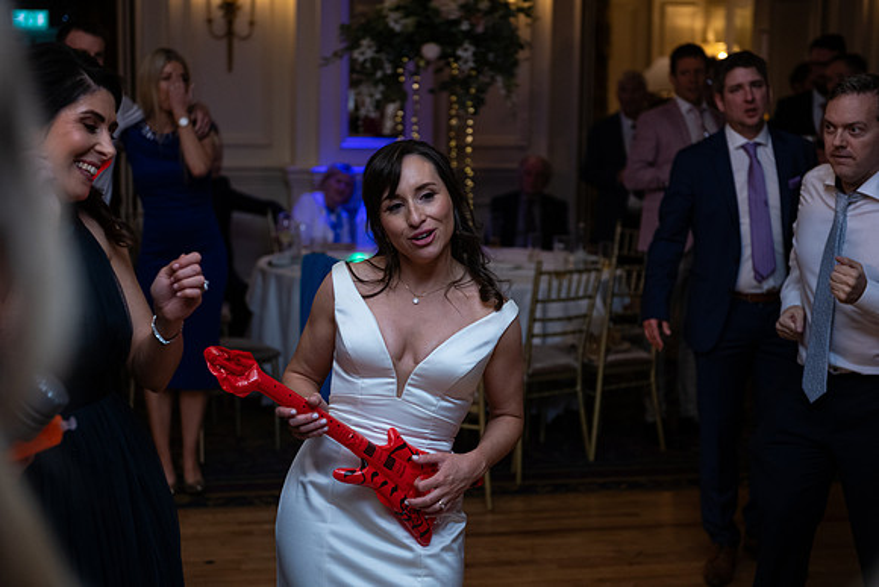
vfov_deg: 21.9
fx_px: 1514
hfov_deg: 32.4
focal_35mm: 62
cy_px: 294
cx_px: 440
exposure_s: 1/160
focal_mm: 62
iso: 800
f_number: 3.5
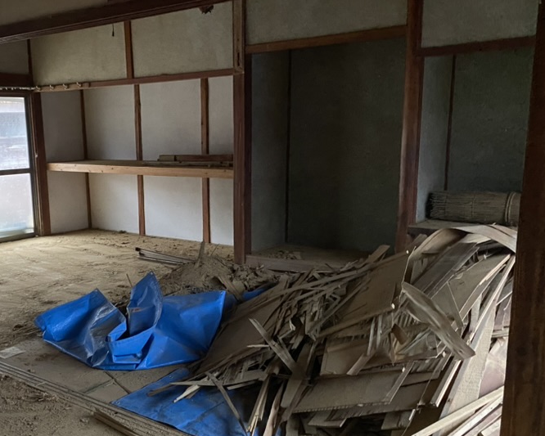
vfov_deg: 38.0
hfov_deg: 45.7
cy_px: 268
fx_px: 629
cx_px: 156
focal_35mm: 39
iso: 800
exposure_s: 1/30
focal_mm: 4.25
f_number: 1.8
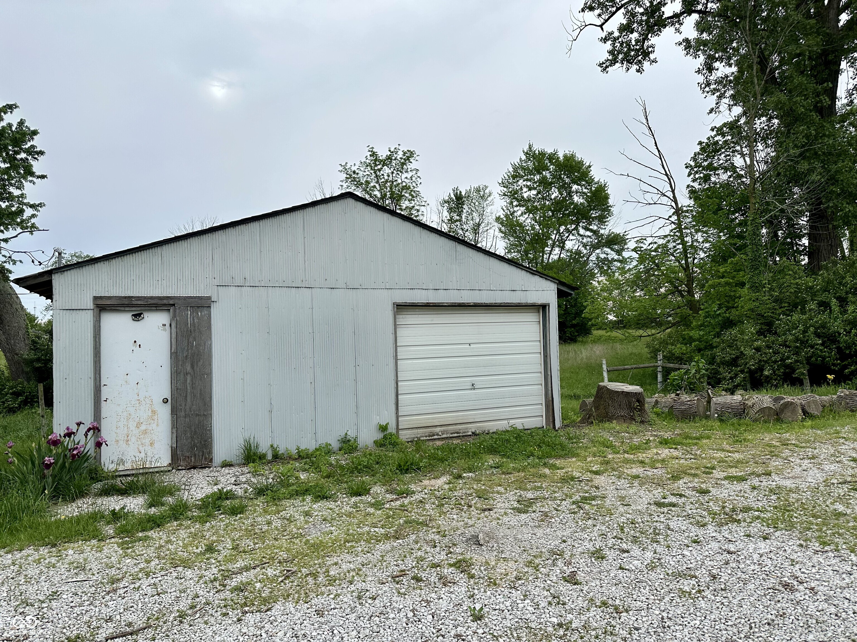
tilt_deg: +0.4
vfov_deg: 56.8
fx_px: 594
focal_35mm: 24
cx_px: 428
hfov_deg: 71.6
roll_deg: +1.3
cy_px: 321
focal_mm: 6.86
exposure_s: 1/1664
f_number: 1.78
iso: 80
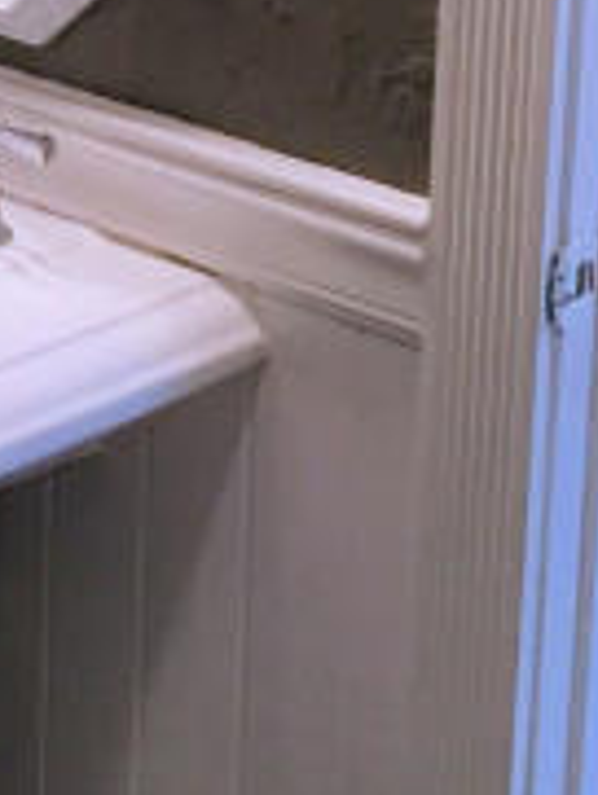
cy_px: -281
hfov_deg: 11.0
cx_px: -585
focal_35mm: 123
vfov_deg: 15.2
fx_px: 2830
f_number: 2.2
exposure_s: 1/15
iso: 64
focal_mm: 4.15
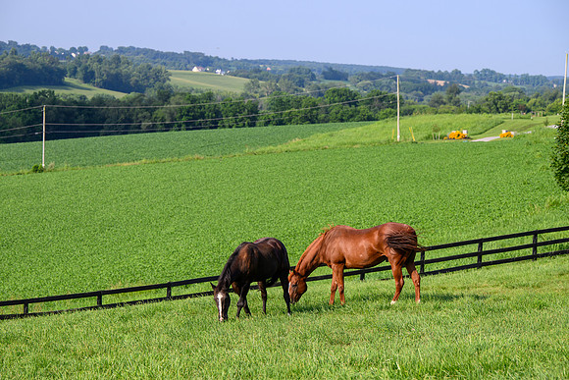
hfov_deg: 17.6
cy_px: 190
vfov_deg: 11.8
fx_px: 1841
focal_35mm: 116
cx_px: 275
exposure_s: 1/400
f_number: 5.6
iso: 100
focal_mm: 110
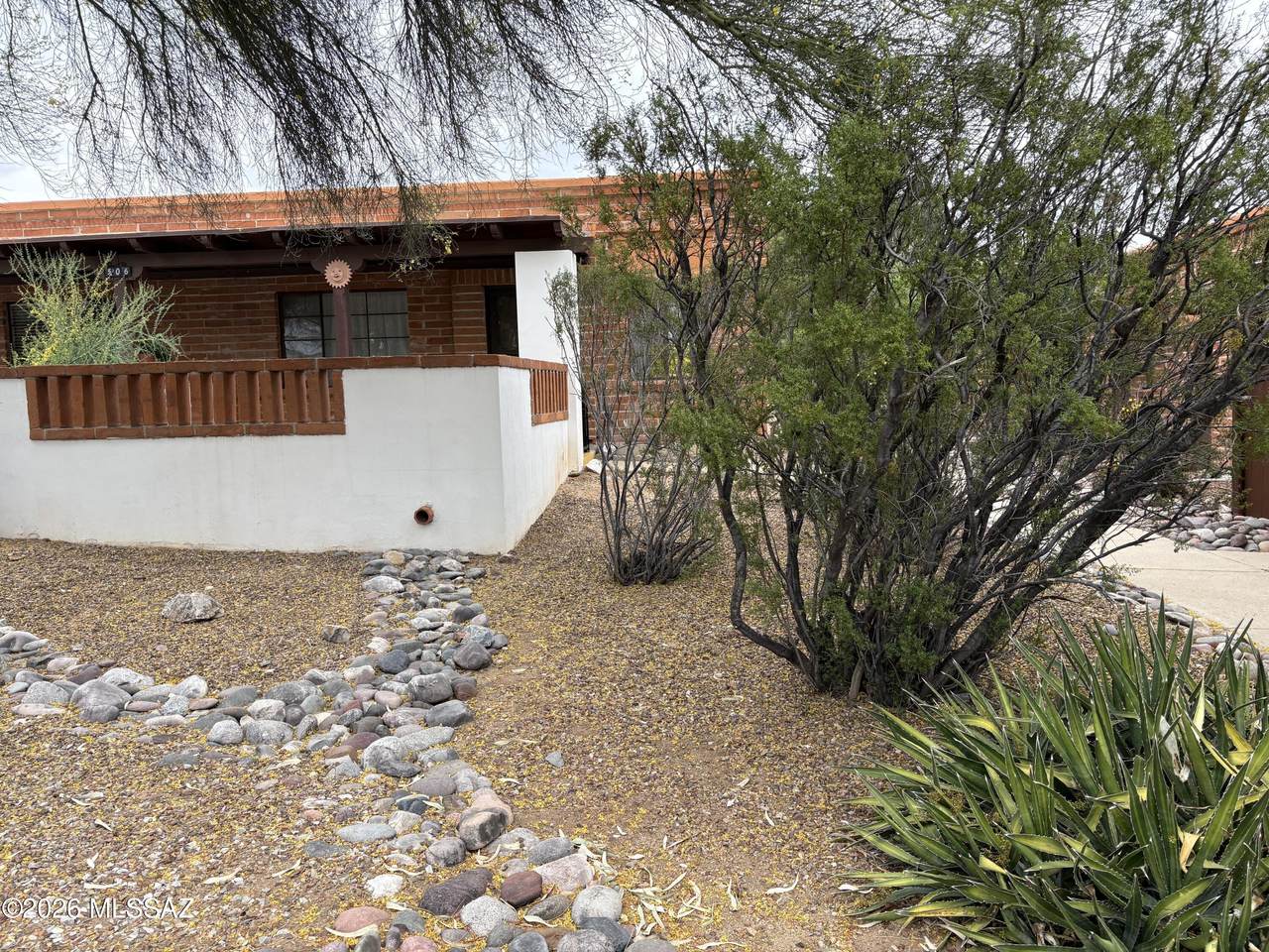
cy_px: 476
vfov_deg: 53.1
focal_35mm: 26
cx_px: 634
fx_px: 953
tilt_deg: -4.9
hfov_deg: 67.3
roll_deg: +2.0
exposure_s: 1/959
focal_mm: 5.96
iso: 64
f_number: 1.6
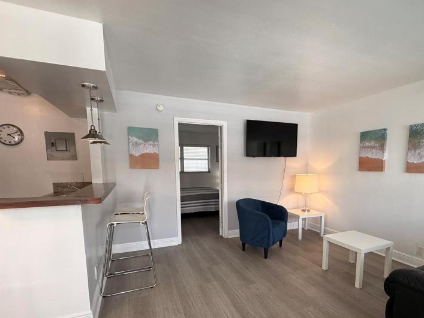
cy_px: 193
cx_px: 243
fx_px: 233
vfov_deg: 67.9
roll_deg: -0.8
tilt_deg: -6.9
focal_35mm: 19
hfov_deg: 84.1
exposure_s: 1/120
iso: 125
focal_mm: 2.22
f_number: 2.2
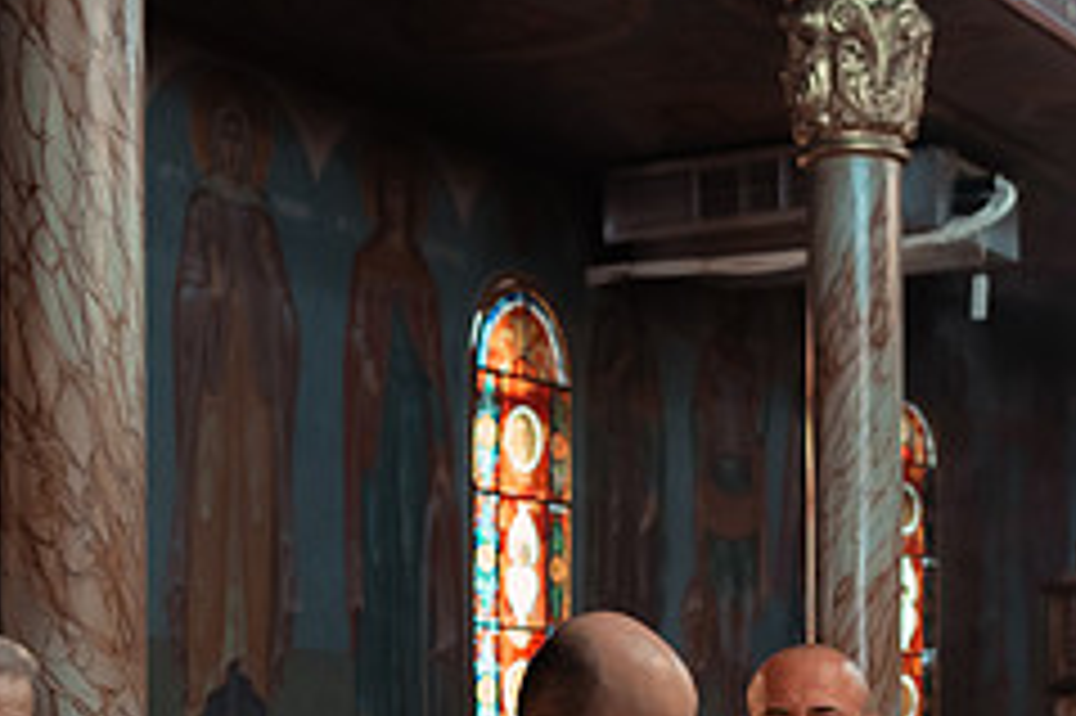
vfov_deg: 15.5
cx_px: 653
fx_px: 2539
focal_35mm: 85
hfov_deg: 23.9
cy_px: 835
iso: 2000
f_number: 2.5
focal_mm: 35
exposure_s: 1/250
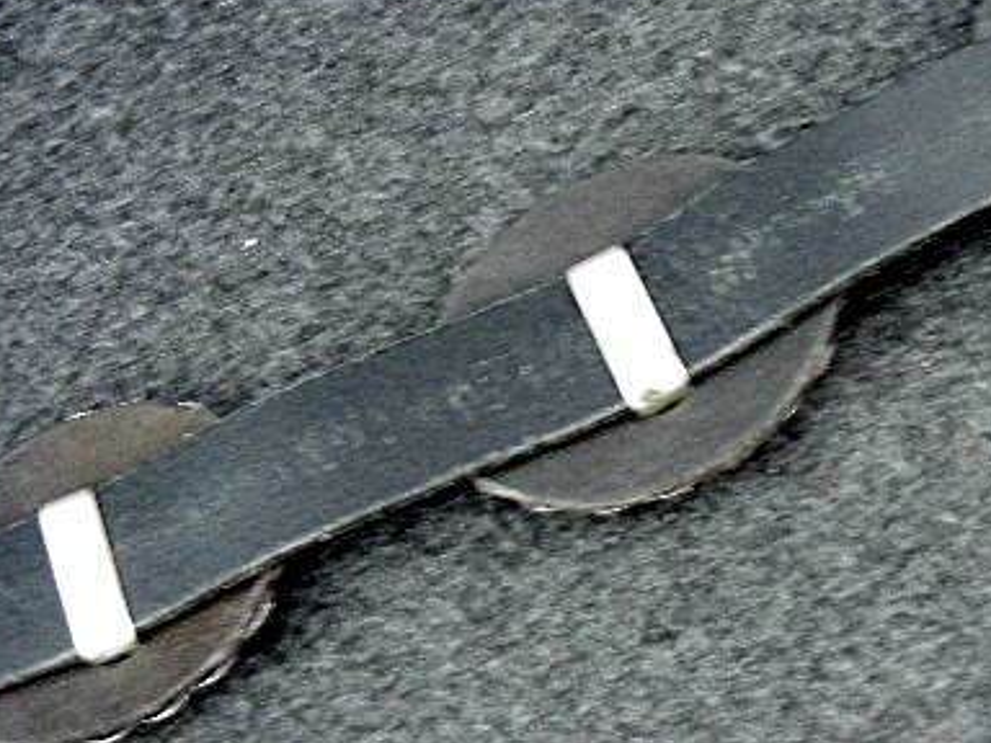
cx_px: 632
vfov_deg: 19.6
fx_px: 2147
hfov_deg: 25.9
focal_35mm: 75
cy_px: 338
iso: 302
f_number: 3.8
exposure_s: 1/2.4
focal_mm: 8.1
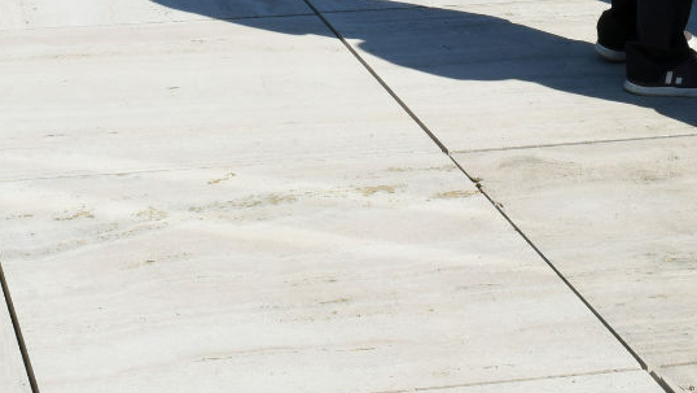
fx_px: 2089
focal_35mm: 113
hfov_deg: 18.8
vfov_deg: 9.9
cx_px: 170
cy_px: -418
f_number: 20
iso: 200
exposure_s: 1/125
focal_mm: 29
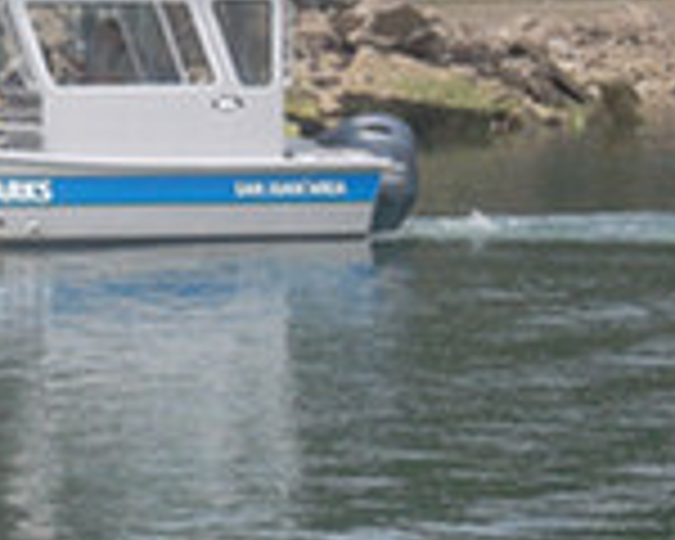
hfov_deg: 9.7
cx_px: -22
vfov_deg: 7.8
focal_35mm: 197
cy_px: 198
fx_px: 3936
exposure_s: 1/300
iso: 120
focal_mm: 11.2
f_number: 5.6
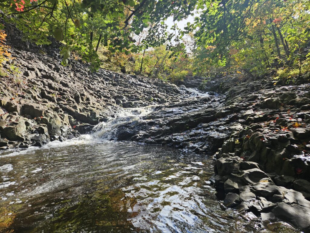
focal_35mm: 23
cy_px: 116
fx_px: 206
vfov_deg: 58.9
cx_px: 155
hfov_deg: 73.9
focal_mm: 5.4
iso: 25
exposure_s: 1/424
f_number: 1.8
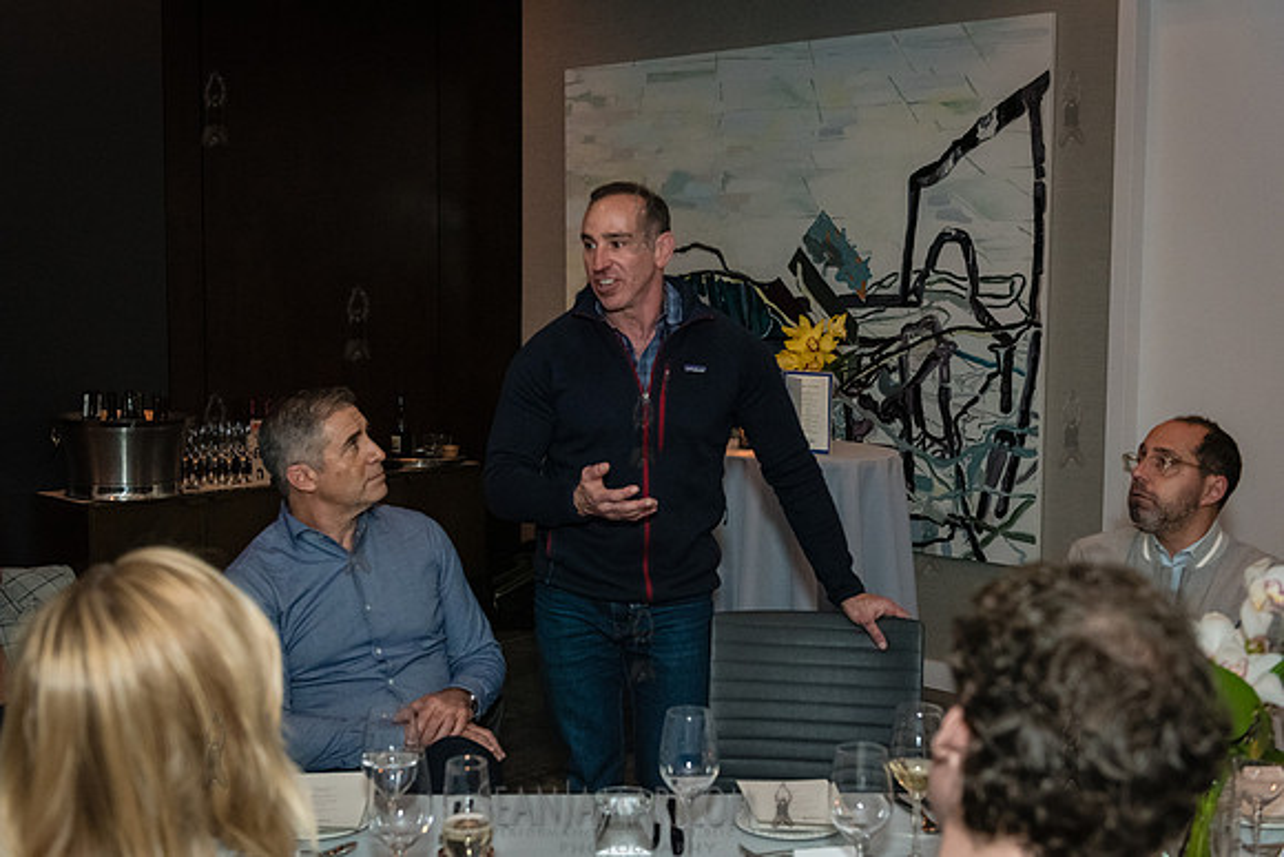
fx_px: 1570
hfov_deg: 44.5
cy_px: 428
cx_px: 642
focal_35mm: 44
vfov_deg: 30.5
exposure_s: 1/160
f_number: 4
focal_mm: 44
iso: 6400
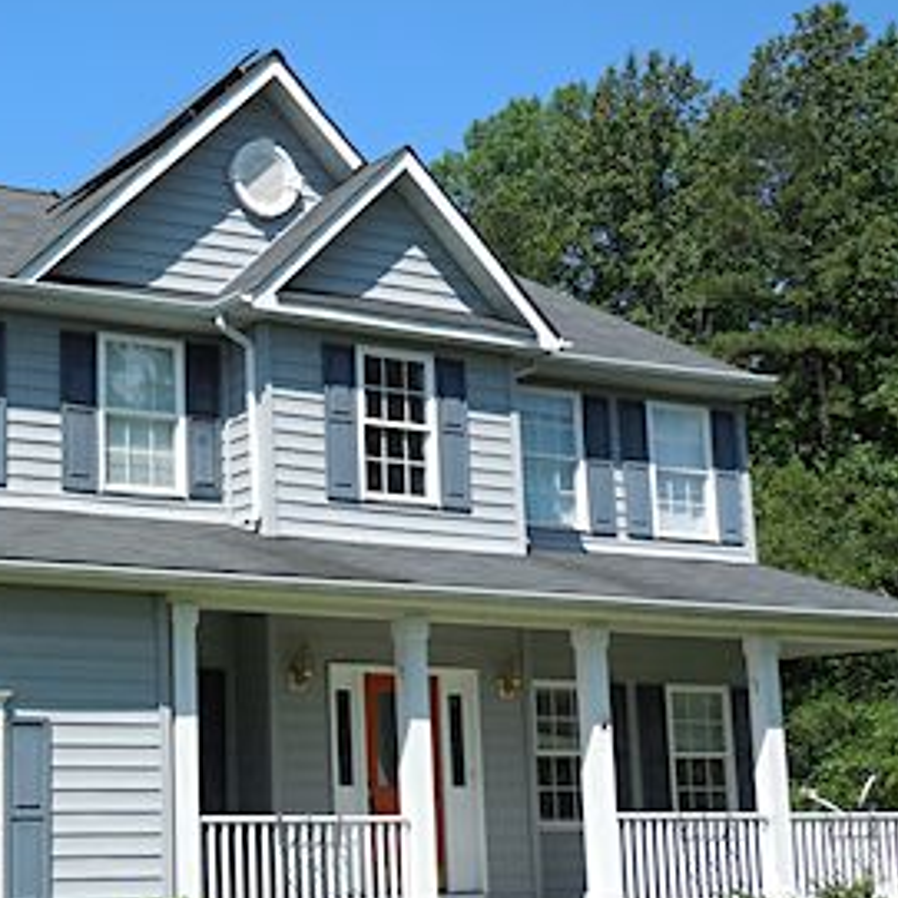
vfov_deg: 28.1
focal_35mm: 61
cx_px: 17
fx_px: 1790
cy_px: 484
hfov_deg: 26.7
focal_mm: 6.1
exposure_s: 1/1250
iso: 125
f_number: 3.4
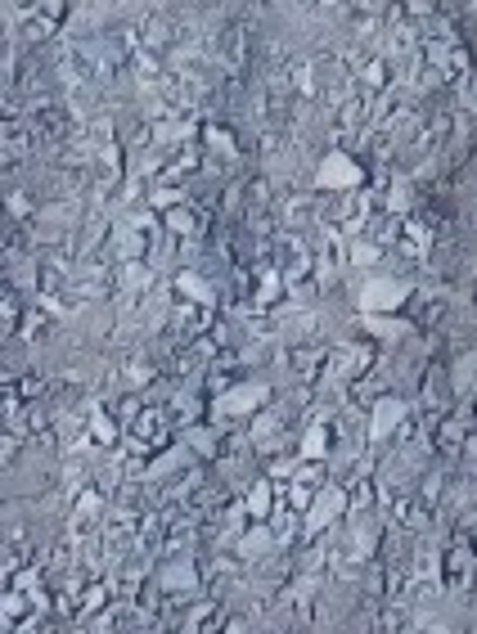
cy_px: -998
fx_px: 4036
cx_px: 918
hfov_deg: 6.6
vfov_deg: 8.1
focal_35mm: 220
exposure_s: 1/120
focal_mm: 2.38
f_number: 2.4
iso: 174
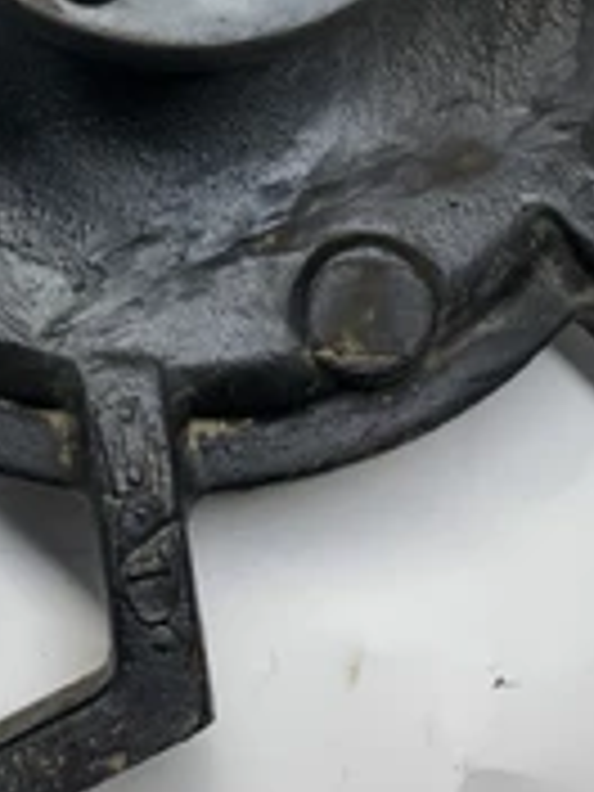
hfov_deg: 24.8
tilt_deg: -70.7
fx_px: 1350
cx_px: 243
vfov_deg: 30.3
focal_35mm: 59
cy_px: -9
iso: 40
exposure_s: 1/121
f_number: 1.8
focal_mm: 4.25
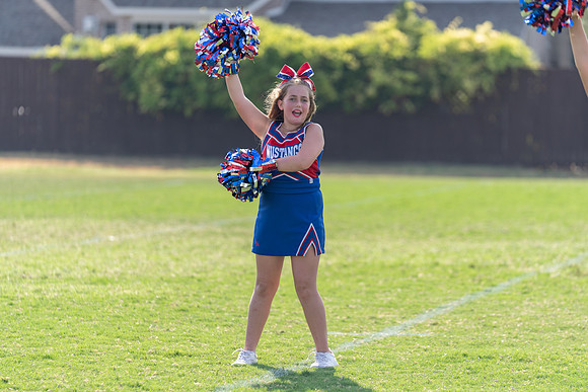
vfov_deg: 6.9
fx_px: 3267
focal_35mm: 200
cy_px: 196
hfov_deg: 10.3
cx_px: 294
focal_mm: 200
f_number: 3.5
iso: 100
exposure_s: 1/1000
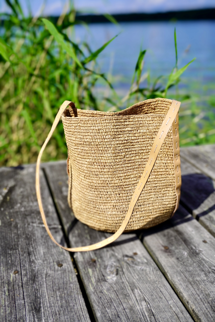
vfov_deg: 42.3
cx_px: 108
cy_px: 161
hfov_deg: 28.9
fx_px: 416
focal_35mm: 46
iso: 100
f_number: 5.6
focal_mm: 31
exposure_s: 1/1250
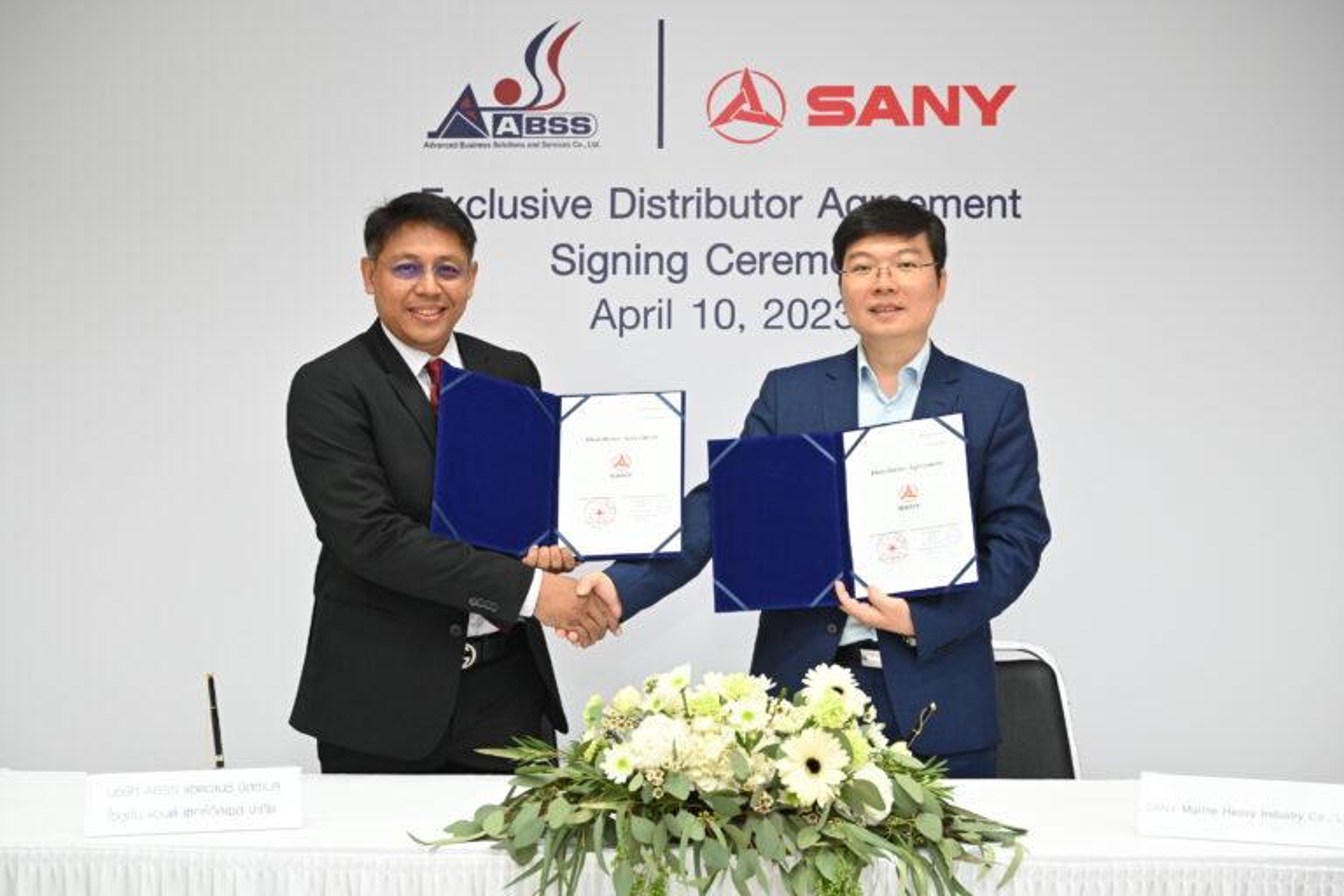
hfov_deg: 41.1
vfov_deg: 28.1
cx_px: 672
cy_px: 448
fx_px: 1792
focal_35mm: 48
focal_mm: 48
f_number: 6.3
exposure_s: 1/100
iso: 2500
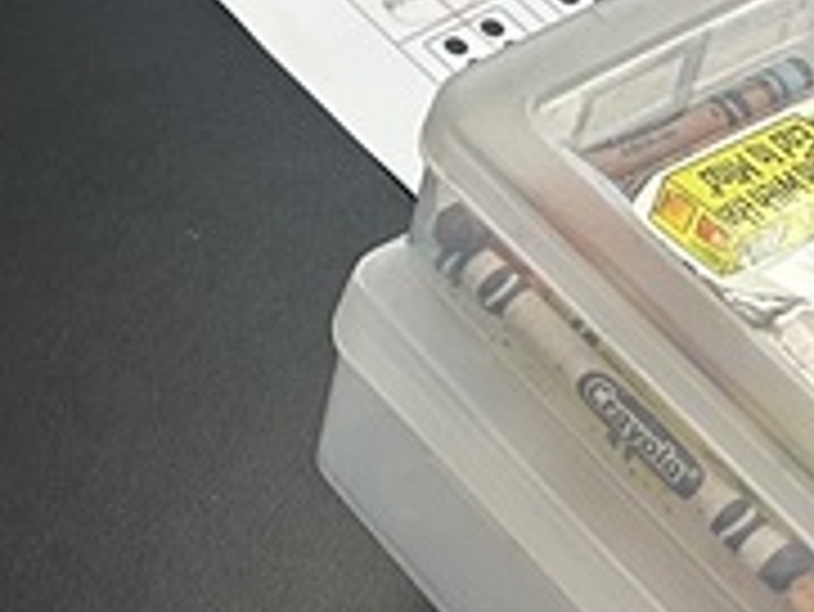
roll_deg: -7.2
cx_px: -355
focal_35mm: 136
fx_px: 3200
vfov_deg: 10.5
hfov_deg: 13.7
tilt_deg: -41.5
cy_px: -360
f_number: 1.78
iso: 200
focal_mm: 6.86
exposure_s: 1/120
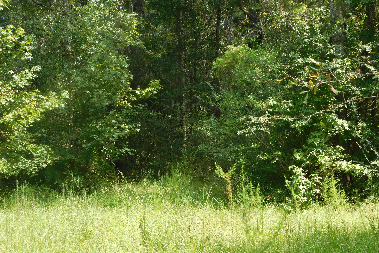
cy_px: 128
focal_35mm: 62
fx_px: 653
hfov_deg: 32.4
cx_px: 190
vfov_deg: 21.9
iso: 125
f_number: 4
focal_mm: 10.4
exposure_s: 1/160
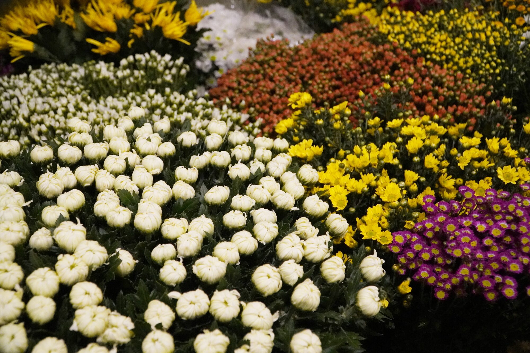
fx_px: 508
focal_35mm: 34
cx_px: 265
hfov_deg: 55.1
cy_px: 176
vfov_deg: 38.4
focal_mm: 23
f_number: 4
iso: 6400
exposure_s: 1/160
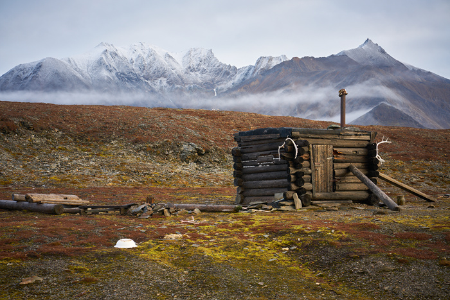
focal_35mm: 85
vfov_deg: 16.1
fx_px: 1063
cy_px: 150
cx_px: 225
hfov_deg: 23.9
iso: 200
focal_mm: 85
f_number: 8
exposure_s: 1/60
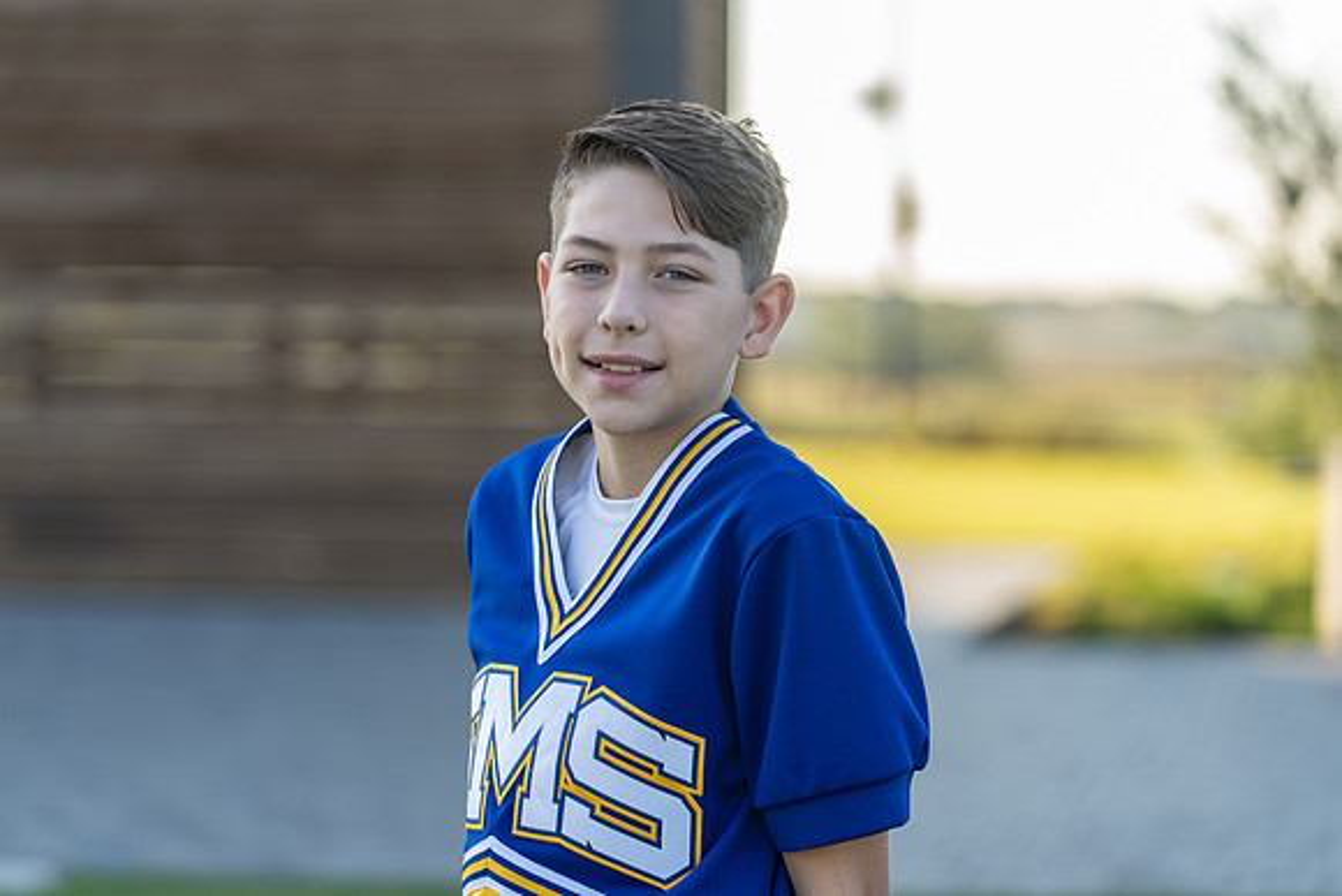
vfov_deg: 11.3
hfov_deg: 16.9
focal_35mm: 121
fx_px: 4511
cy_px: 448
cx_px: 671
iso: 125
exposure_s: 1/400
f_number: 3.2
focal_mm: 121
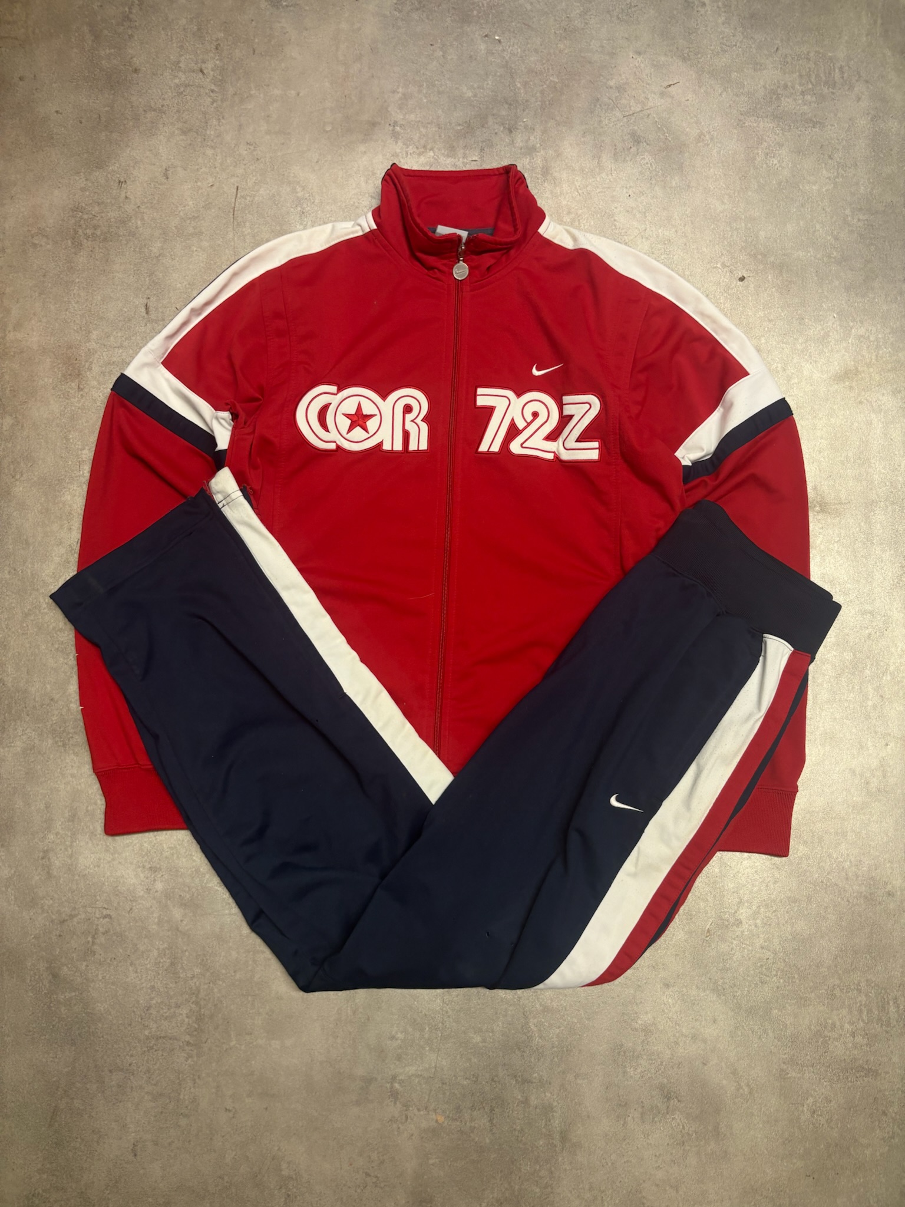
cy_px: 604
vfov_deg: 67.3
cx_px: 452
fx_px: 906
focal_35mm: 26
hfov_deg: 53.1
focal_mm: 5.96
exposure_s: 1/50
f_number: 1.6
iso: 80
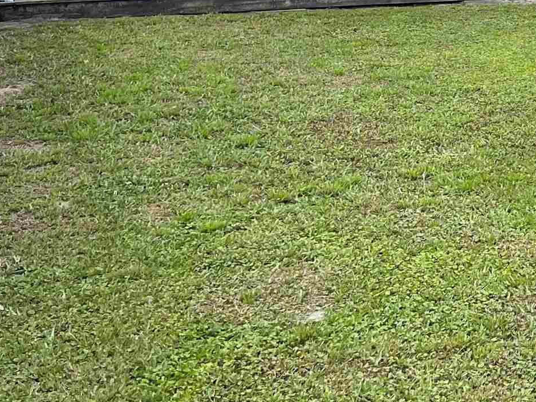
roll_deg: -1.6
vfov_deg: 16.6
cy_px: -88
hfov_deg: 19.3
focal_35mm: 85
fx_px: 1316
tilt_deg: -4.6
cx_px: 863
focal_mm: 5.1
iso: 32
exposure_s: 1/1225
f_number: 1.6
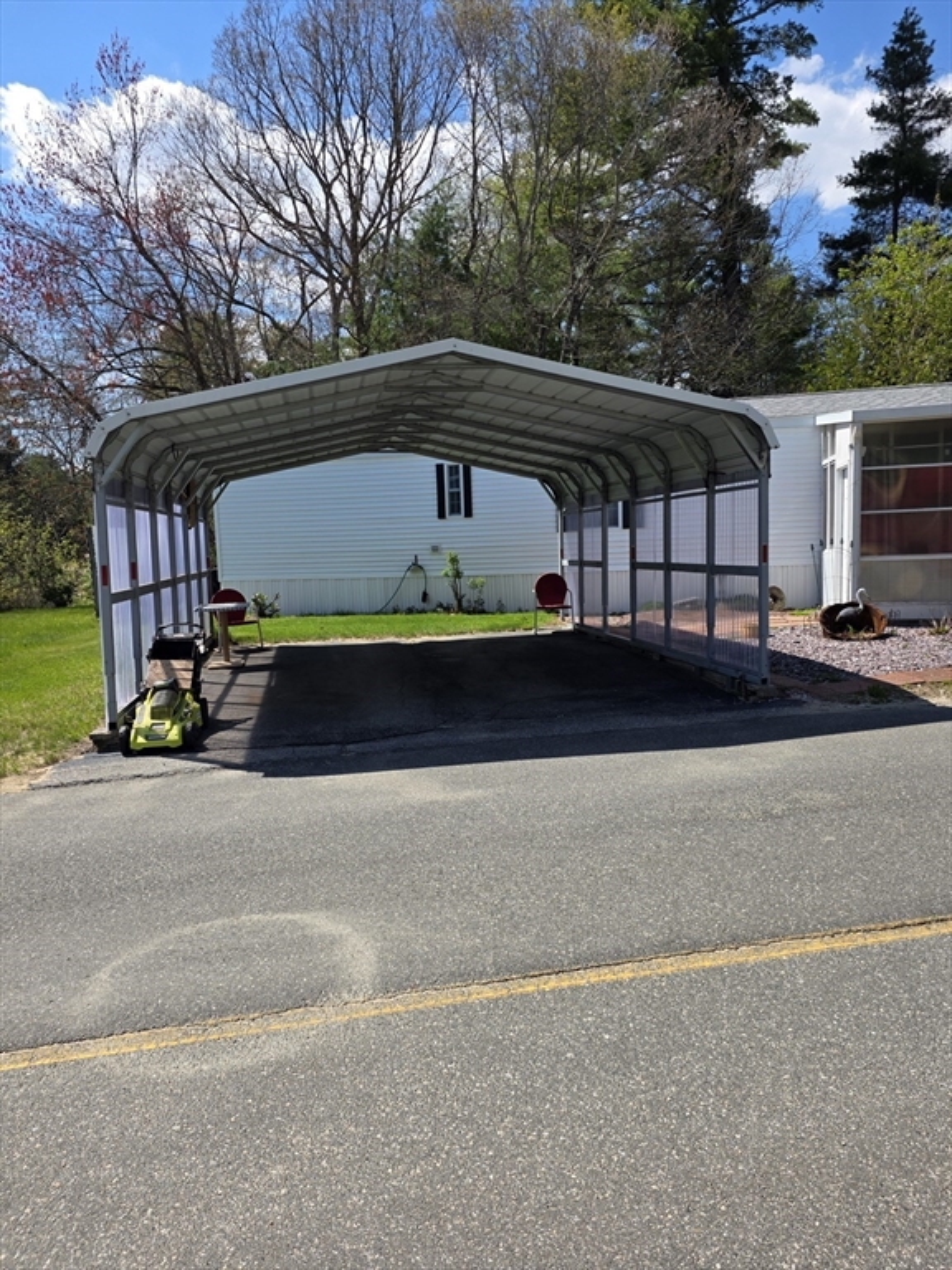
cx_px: 476
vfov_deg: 73.9
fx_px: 843
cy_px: 635
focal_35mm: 23
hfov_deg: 58.9
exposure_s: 1/5017
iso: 80
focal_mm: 6.25
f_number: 1.7
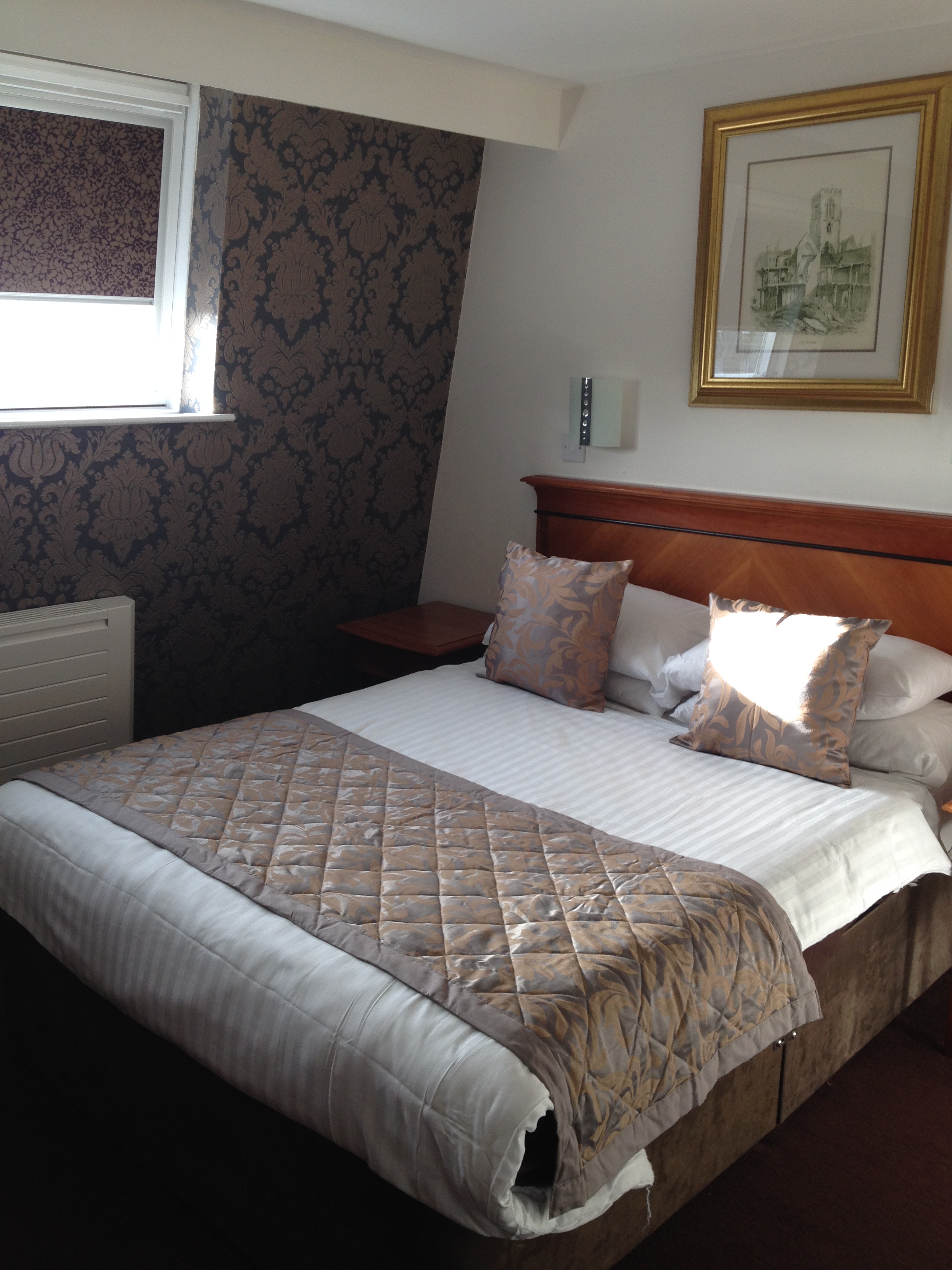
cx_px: 476
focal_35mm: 35
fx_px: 1283
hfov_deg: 40.7
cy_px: 635
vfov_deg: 52.6
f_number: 2.4
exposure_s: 1/60
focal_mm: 4.28
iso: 64
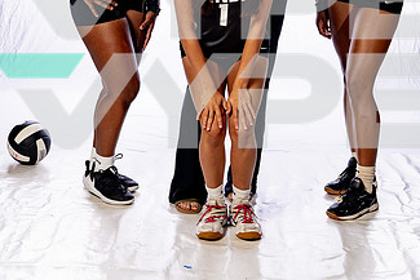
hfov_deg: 24.5
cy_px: -8
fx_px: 969
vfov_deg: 16.1
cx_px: 223
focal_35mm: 83
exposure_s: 1/250
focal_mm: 40
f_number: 7.1
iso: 250
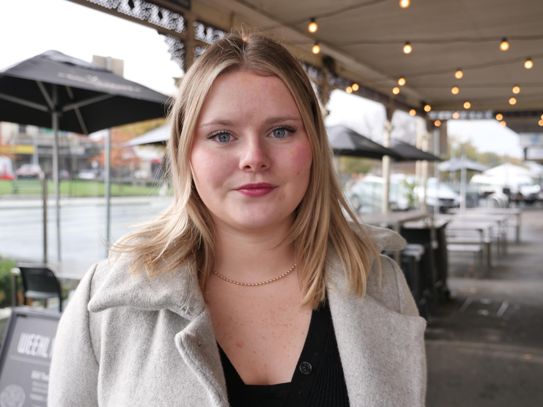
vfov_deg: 41.8
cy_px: 204
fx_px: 533
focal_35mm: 34
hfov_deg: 54.0
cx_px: 272
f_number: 3.2
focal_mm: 17
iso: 200
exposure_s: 1/500
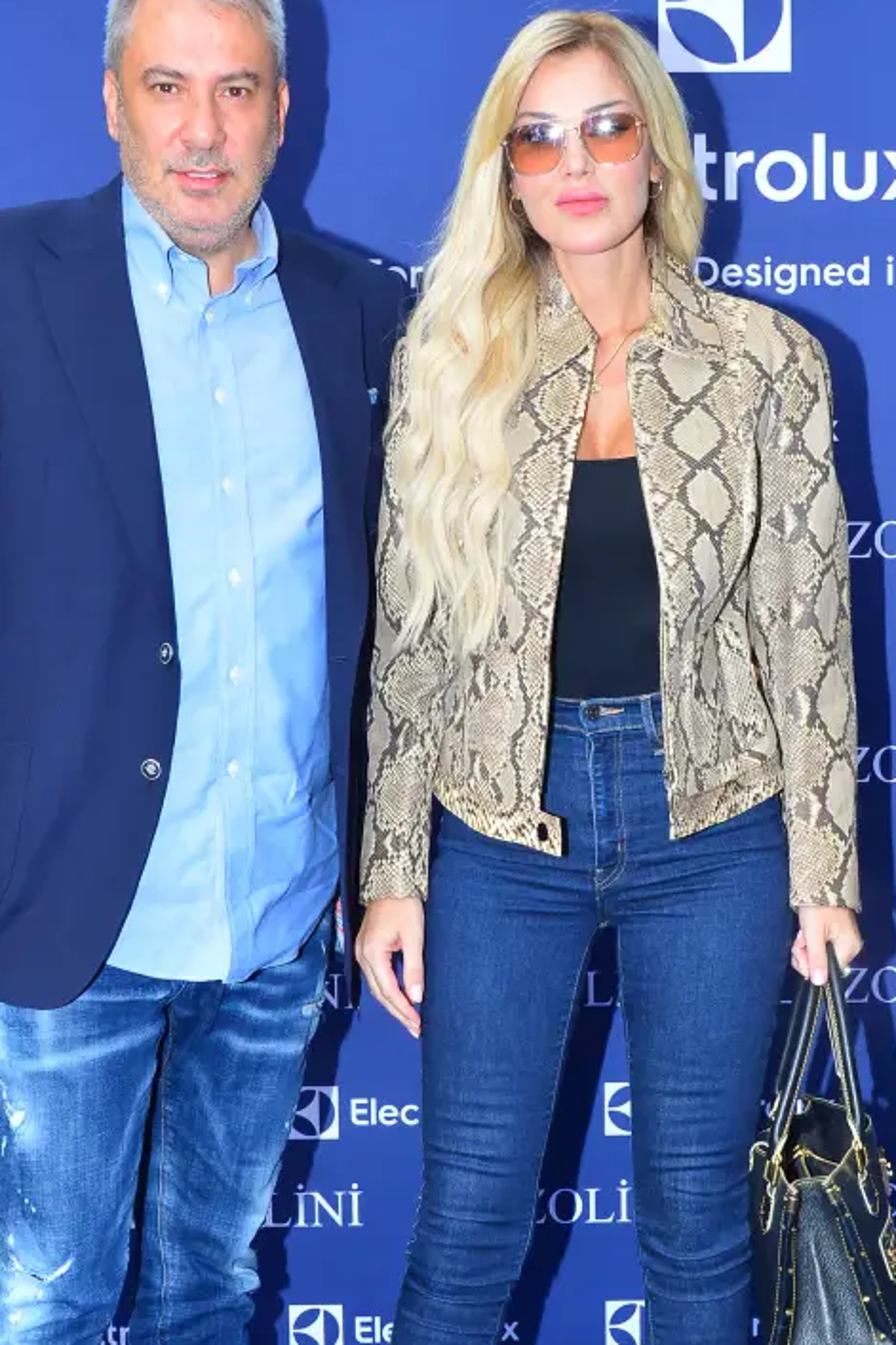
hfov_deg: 20.9
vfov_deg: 30.9
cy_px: 809
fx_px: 2428
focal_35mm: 65
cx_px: 538
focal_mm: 34
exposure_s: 1/125
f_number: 10
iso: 500
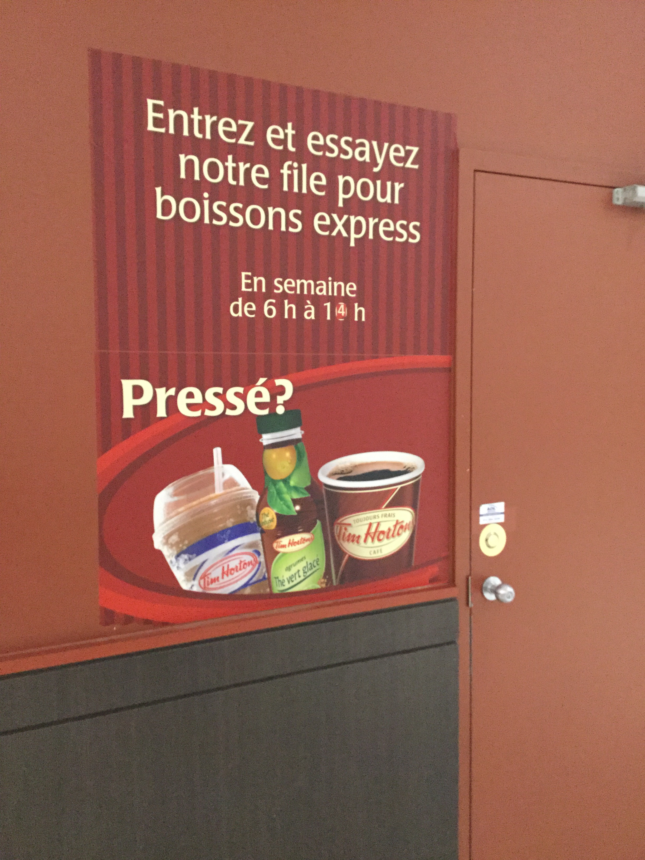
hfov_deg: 45.4
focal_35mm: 31
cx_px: 322
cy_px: 430
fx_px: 770
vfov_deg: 58.4
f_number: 2.4
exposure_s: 1/15
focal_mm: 3.3
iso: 320
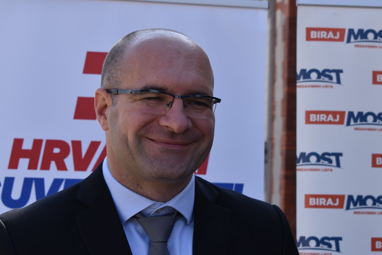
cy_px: 138
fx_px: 1072
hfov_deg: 20.2
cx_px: 179
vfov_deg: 13.6
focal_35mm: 101
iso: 100
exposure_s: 1/125
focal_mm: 52
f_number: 8
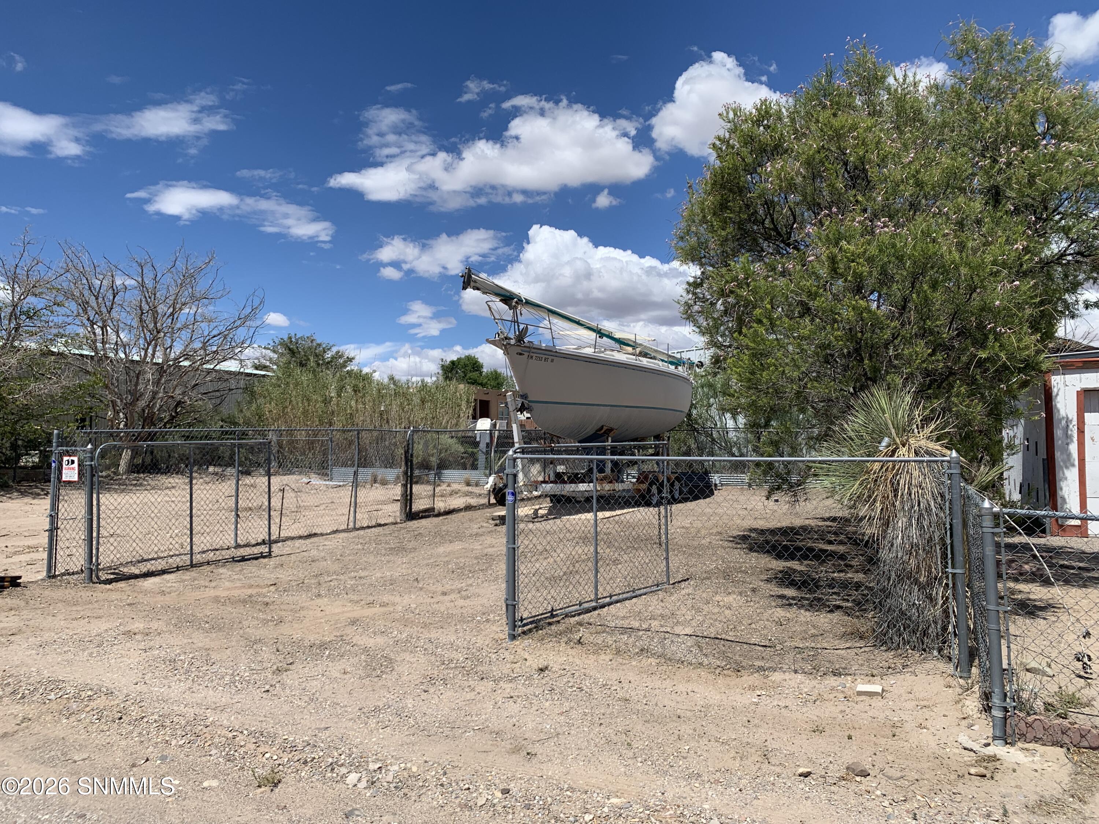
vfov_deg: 53.1
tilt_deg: +2.8
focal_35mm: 26
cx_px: 550
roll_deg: +0.6
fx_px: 825
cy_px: 412
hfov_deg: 67.3
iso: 25
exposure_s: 1/3521
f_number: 1.8
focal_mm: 4.25
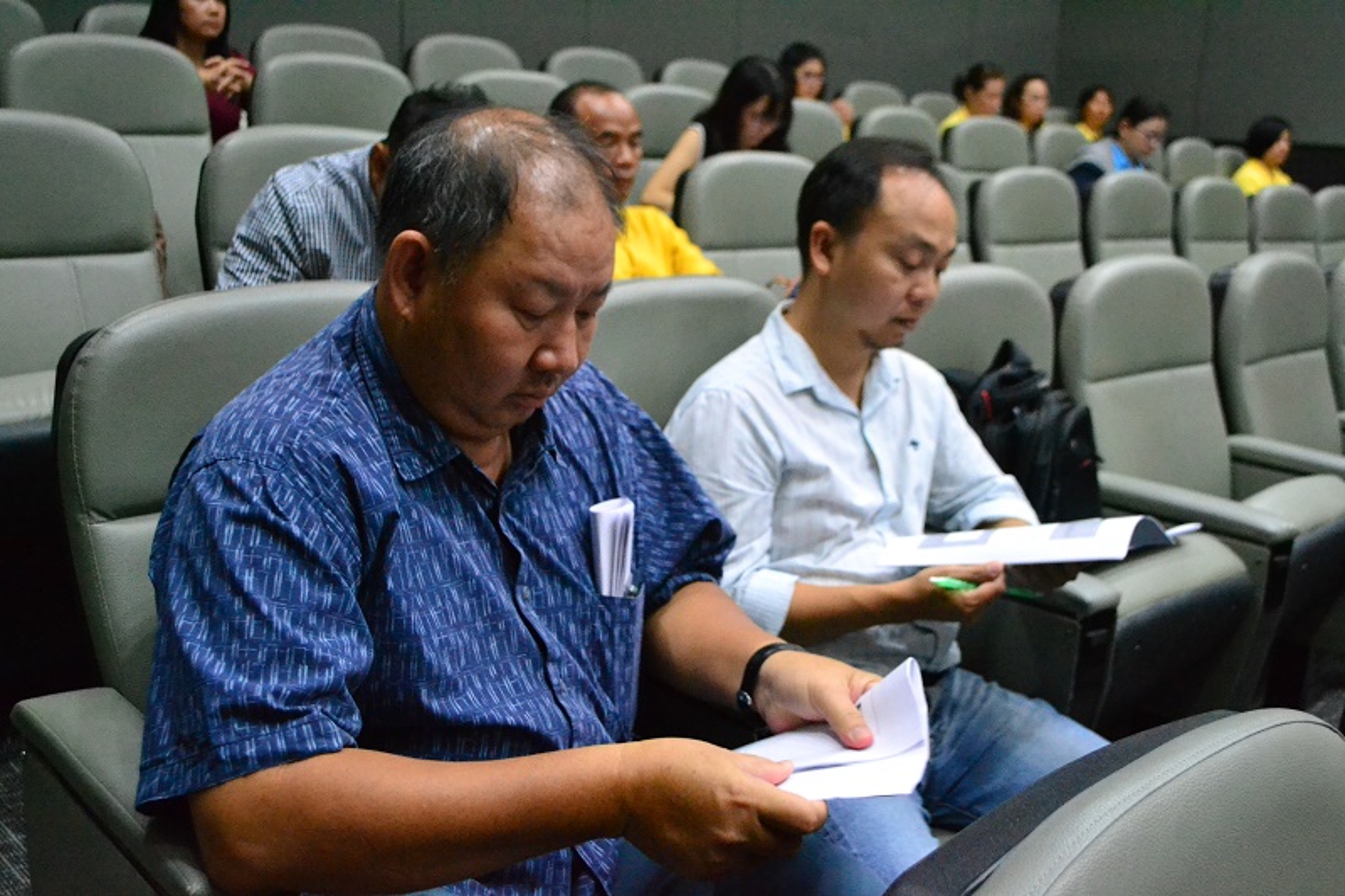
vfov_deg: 36.9
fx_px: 1345
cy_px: 448
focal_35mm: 36
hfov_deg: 53.1
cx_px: 672
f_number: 4.5
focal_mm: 24
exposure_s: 1/80
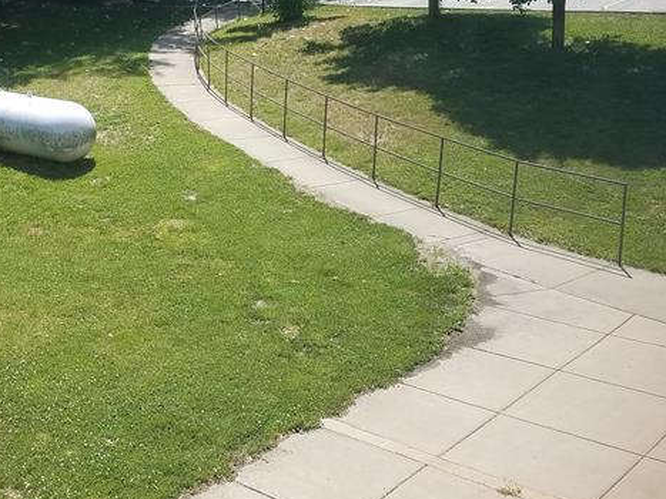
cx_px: 211
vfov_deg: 25.4
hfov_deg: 33.4
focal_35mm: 57
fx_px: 1096
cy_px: 144
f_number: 1.7
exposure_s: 1/1392
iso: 50
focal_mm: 4.2
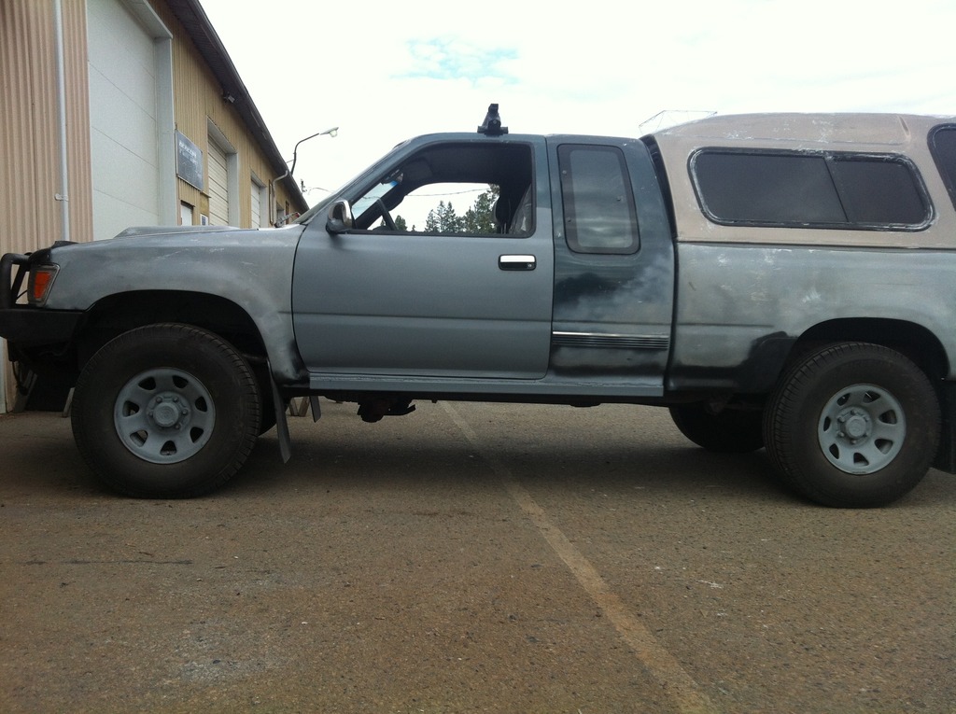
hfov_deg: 52.7
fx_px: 965
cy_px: 357
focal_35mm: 35
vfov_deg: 40.6
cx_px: 478
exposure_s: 1/603
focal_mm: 3.85
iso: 80
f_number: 2.8
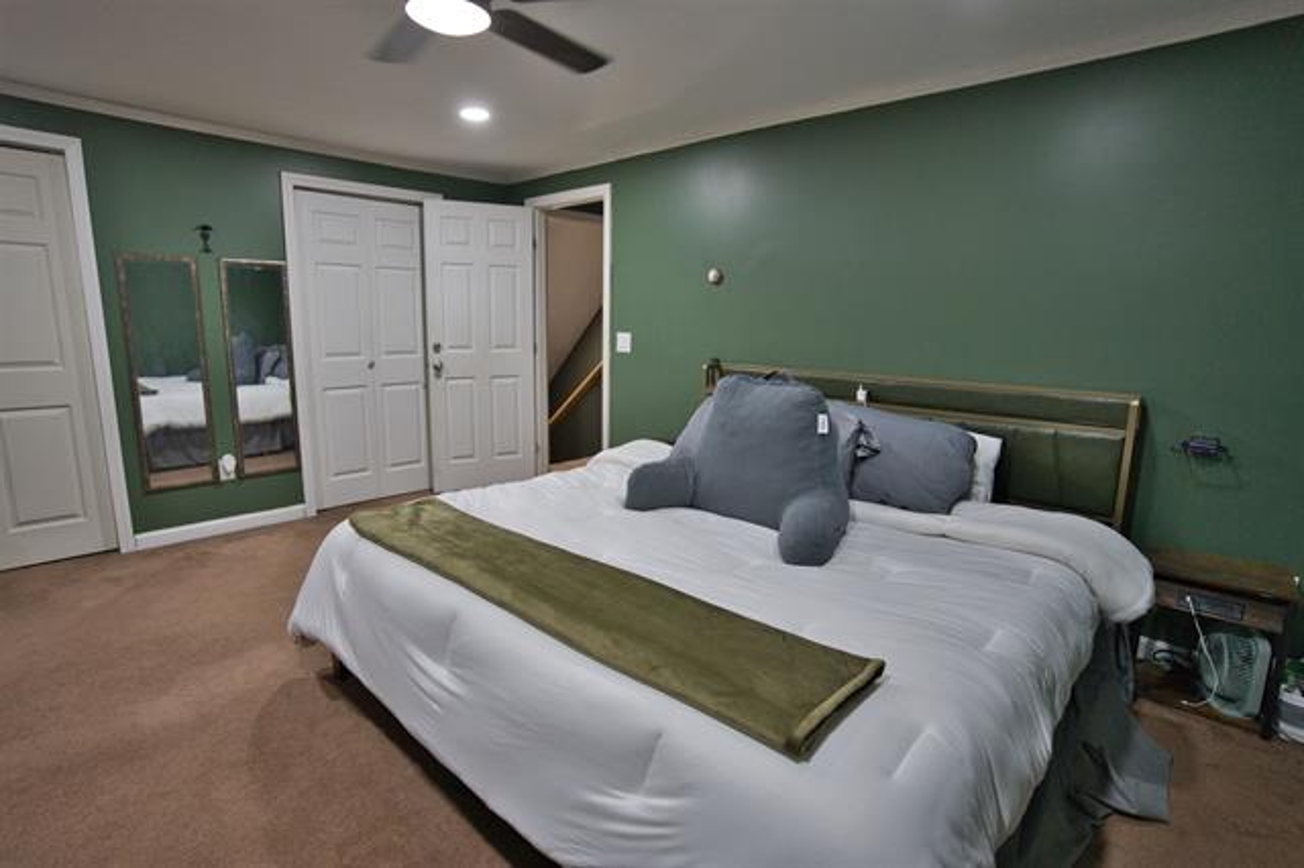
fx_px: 652
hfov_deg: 90.0
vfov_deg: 67.3
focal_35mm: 18
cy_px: 434
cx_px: 652
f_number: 2.8
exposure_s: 1/160
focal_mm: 18
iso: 1600
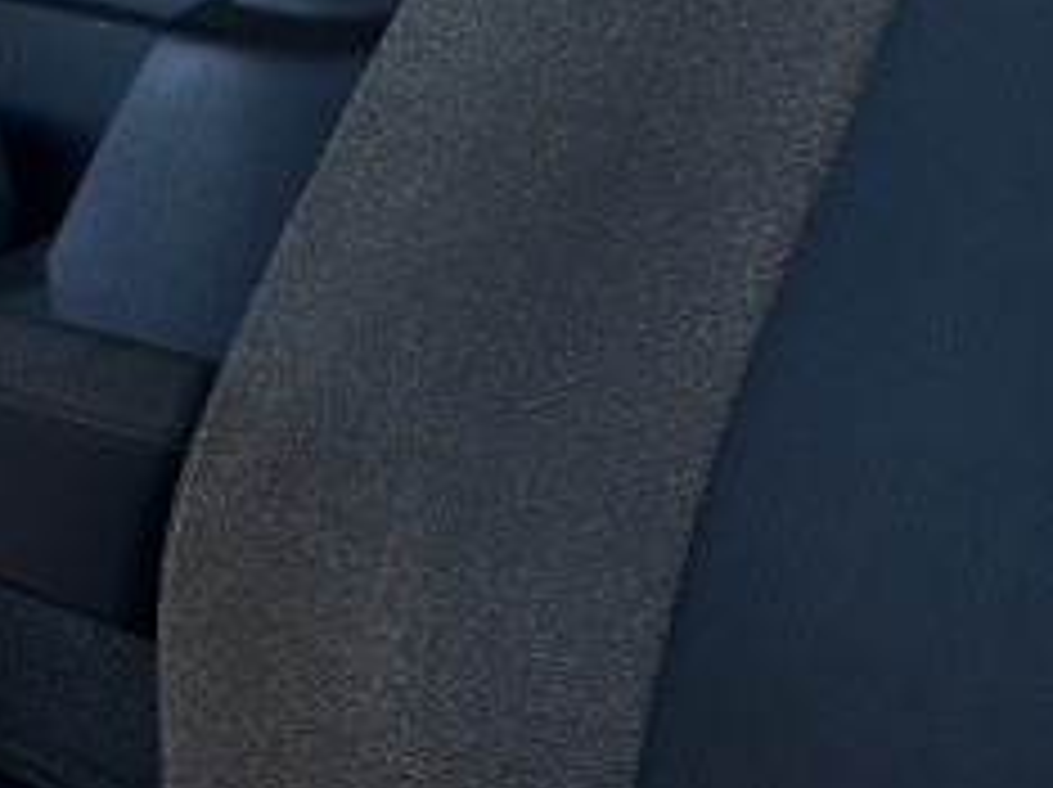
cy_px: -135
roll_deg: +3.2
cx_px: -405
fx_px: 4497
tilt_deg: -3.4
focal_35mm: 148
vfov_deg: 9.9
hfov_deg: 12.8
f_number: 1.8
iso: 80
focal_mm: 6.93
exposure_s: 1/837
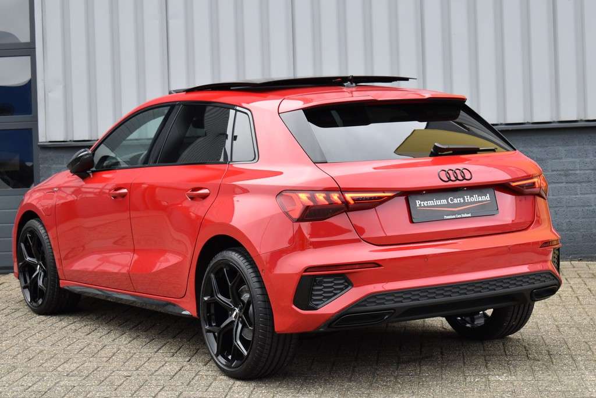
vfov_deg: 18.2
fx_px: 1242
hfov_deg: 27.0
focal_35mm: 75
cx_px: 298
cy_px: 199
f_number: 6.3
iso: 400
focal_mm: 50
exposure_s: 1/160
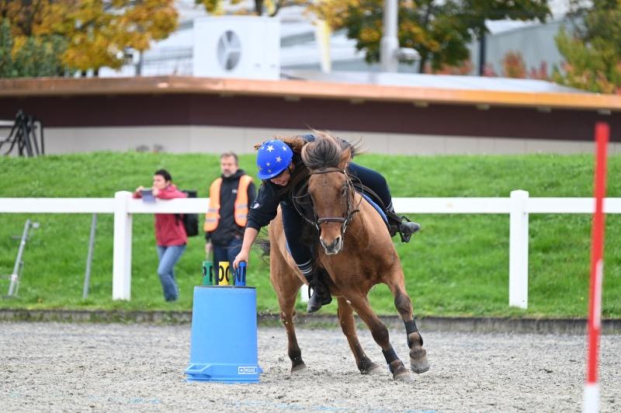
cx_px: 310
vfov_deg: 4.4
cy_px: 206
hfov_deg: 6.7
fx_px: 5343
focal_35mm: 310
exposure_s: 1/800
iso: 2200
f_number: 5.3
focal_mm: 310
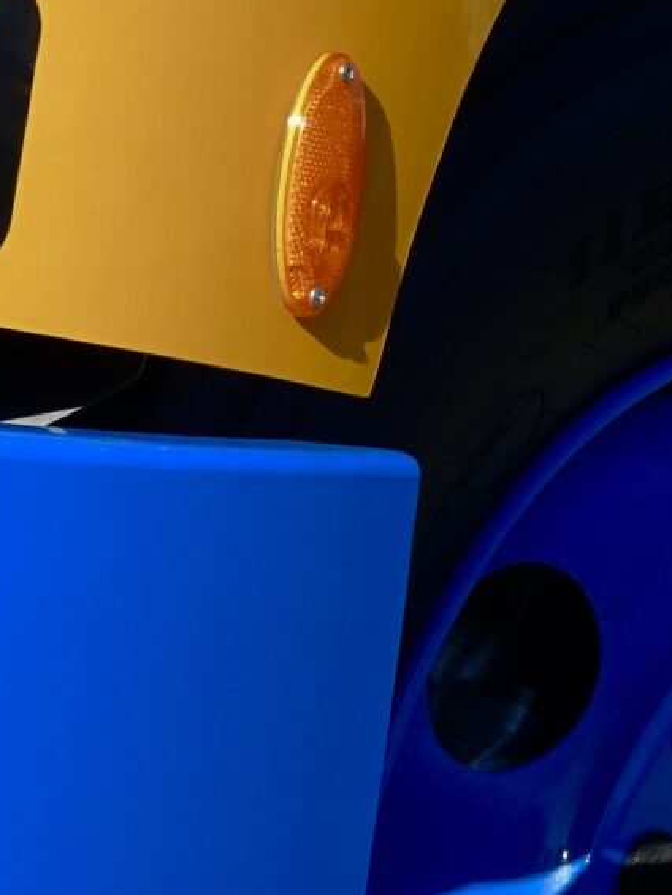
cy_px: 326
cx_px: 341
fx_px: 5744
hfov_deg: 6.7
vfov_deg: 8.9
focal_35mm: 222
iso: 125
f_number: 4.5
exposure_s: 1/800
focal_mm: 18.59
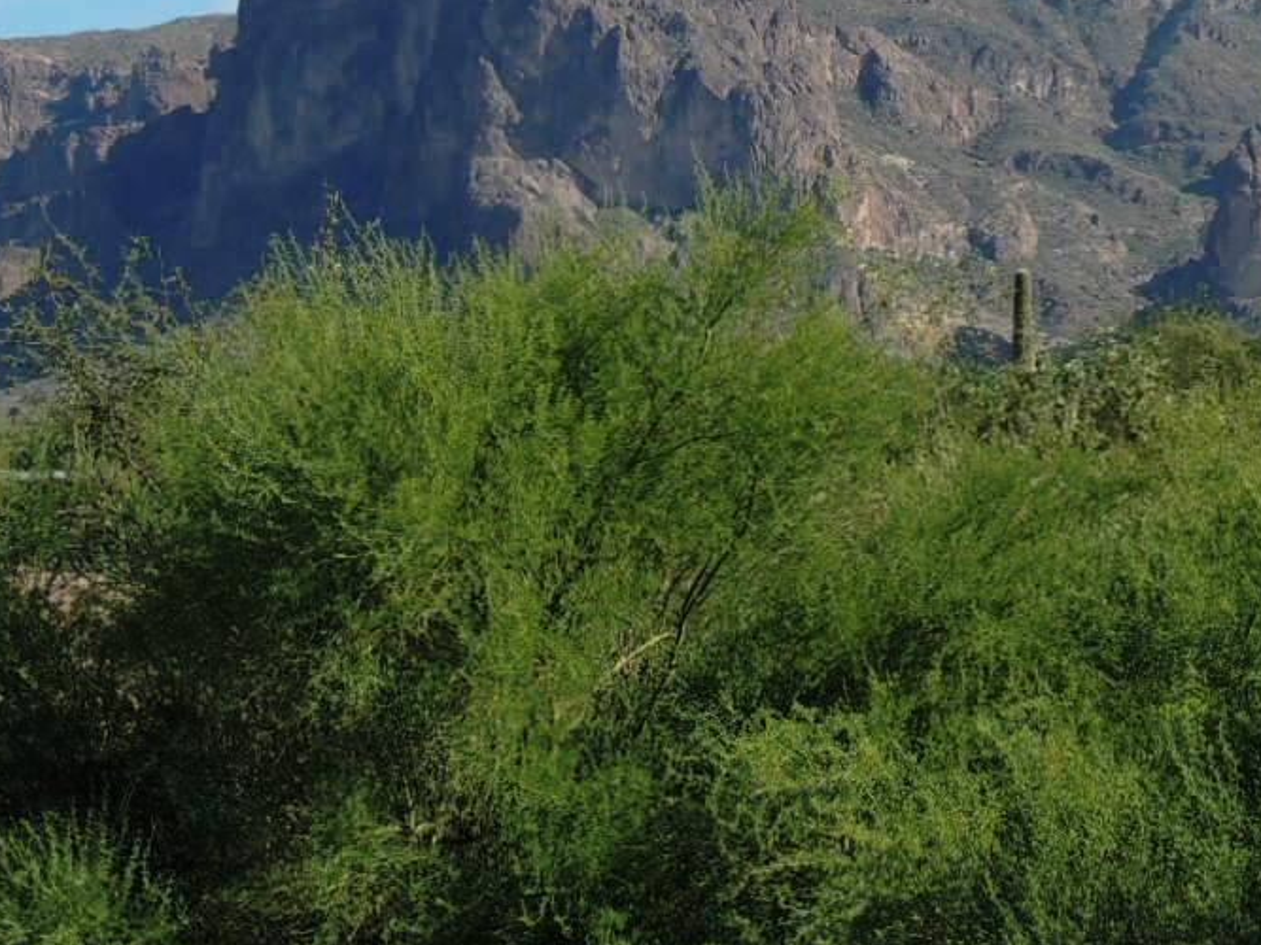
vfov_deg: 12.1
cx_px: 1310
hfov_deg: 16.0
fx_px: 4371
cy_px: -142
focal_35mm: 120
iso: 100
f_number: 3.6
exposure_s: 1/1000
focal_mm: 8.9
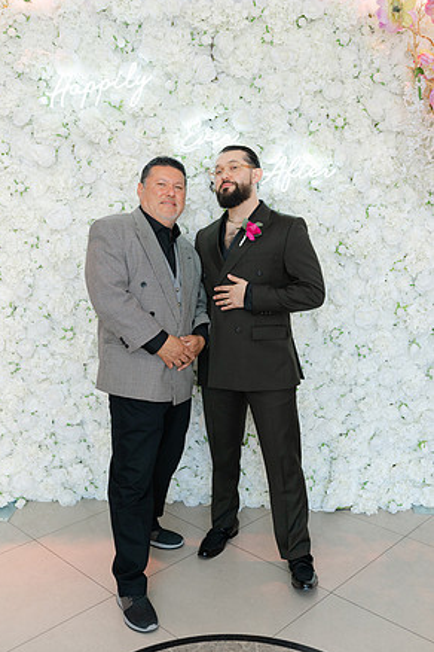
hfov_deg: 36.9
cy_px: 325
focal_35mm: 36
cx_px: 213
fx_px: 651
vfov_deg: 53.1
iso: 400
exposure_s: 1/160
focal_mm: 35
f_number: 4
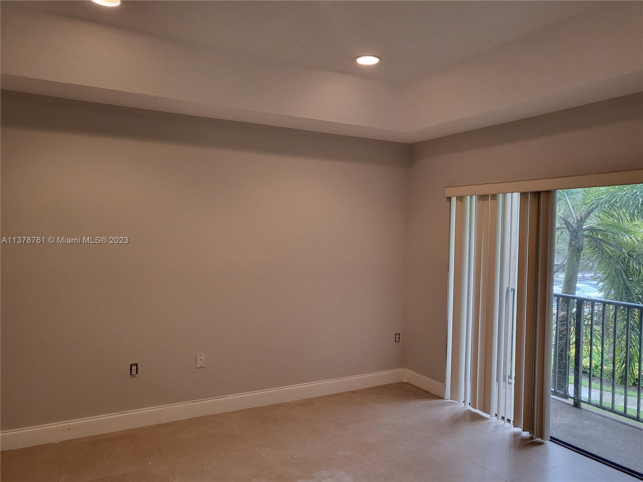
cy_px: 241
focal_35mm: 26
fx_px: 483
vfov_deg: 53.1
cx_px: 322
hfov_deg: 67.3
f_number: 1.8
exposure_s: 1/120
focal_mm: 4.25
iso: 250
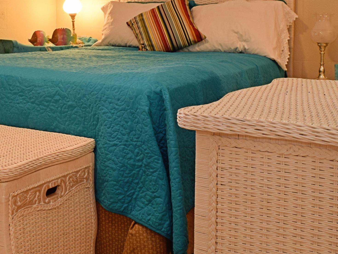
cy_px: 61
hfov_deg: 35.5
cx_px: 95
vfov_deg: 27.1
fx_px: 518
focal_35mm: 53
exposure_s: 2.5
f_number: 20
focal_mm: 18
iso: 200
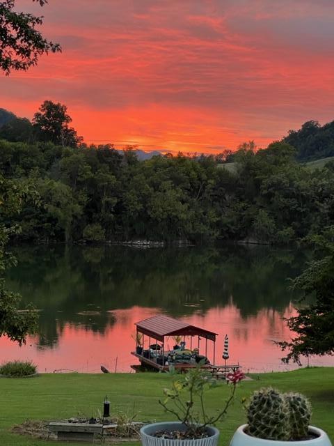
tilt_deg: -0.7
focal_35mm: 77
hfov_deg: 19.1
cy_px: 223
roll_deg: -1.7
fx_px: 991
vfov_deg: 25.3
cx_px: 167
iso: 320
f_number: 2.8
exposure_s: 1/60
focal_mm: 9
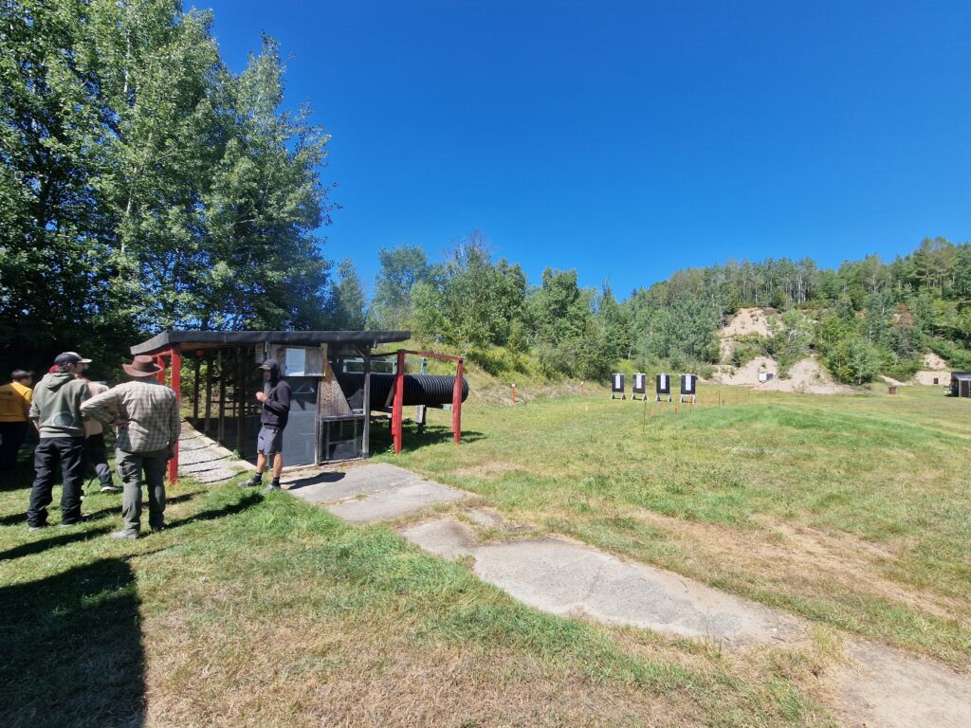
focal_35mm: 13
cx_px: 486
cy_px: 364
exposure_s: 1/1664
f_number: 2.2
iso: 50
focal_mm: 2.2
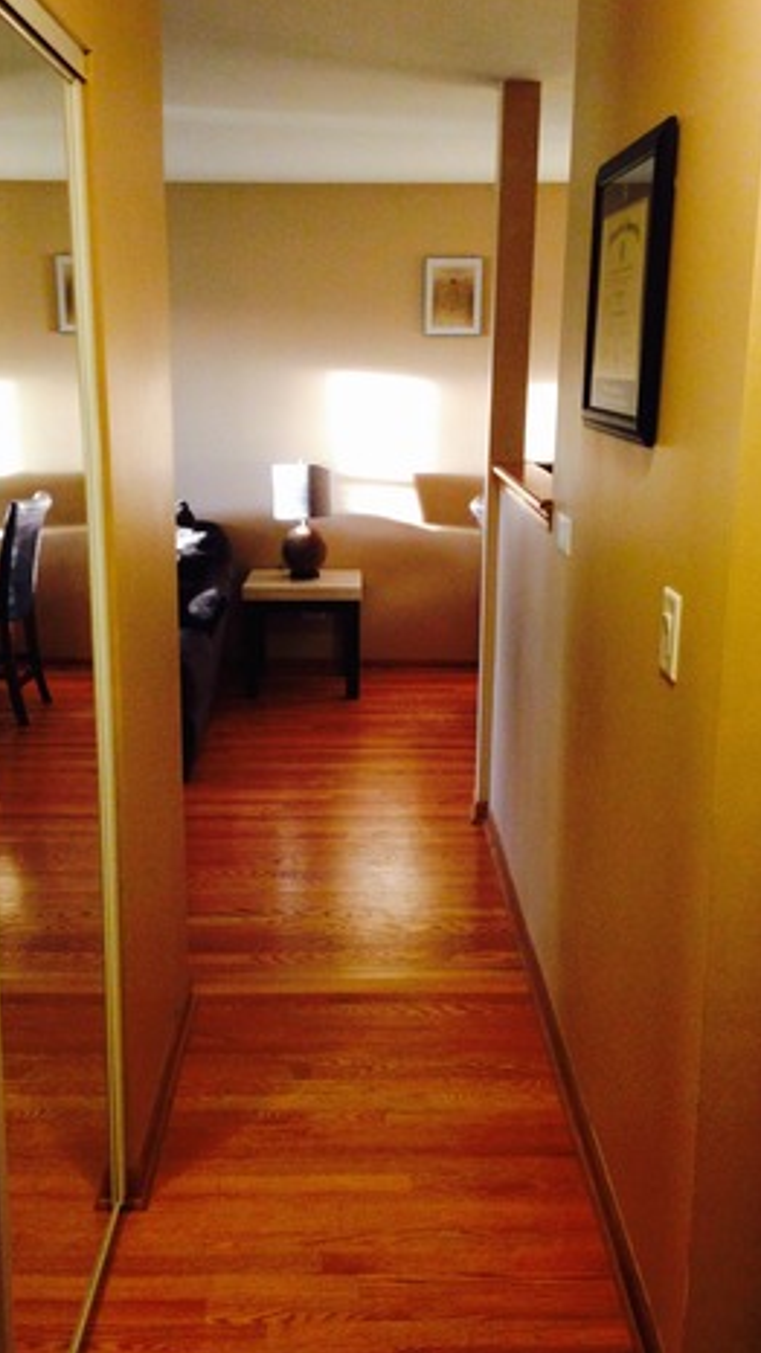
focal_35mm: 37
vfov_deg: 54.0
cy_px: 662
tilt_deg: -10.7
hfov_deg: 32.0
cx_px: 360
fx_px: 1328
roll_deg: +0.9
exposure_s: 1/20
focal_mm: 4.12
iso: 250
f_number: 2.4
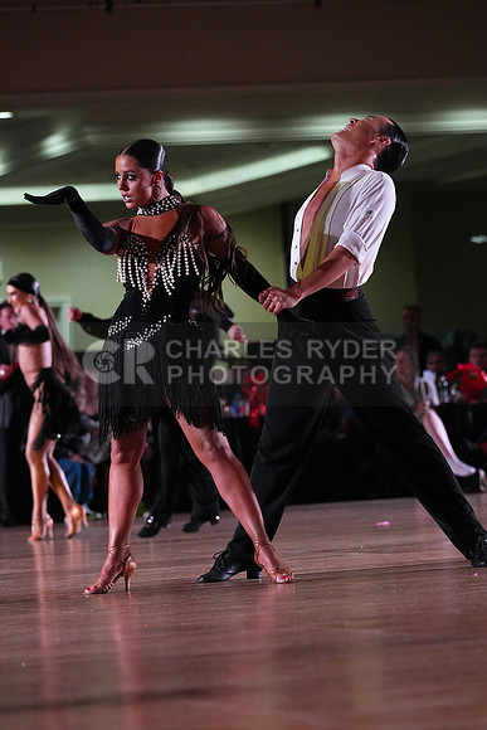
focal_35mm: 200
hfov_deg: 6.9
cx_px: 244
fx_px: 4056
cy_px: 365
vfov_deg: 10.3
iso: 10000
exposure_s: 1/400
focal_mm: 200
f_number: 5.6
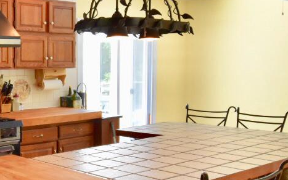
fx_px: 416
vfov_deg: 24.4
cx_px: 15
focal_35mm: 53
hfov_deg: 35.3
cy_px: 102
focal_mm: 10
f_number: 4.5
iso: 640
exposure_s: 1/60
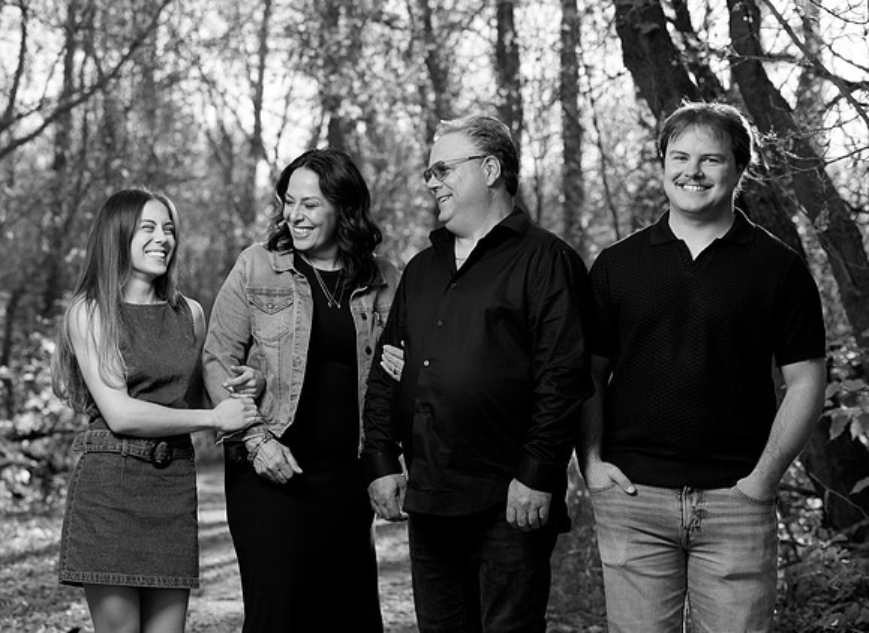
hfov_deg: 26.4
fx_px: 1853
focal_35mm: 75
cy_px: 332
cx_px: 371
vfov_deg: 19.4
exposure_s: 1/160
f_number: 3.5
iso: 400
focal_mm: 67
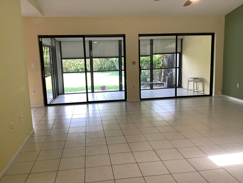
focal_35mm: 31
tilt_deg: -9.1
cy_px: 92
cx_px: 122
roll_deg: +1.6
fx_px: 218
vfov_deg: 45.4
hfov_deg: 58.4
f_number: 2.4
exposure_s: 1/120
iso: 80
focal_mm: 3.3
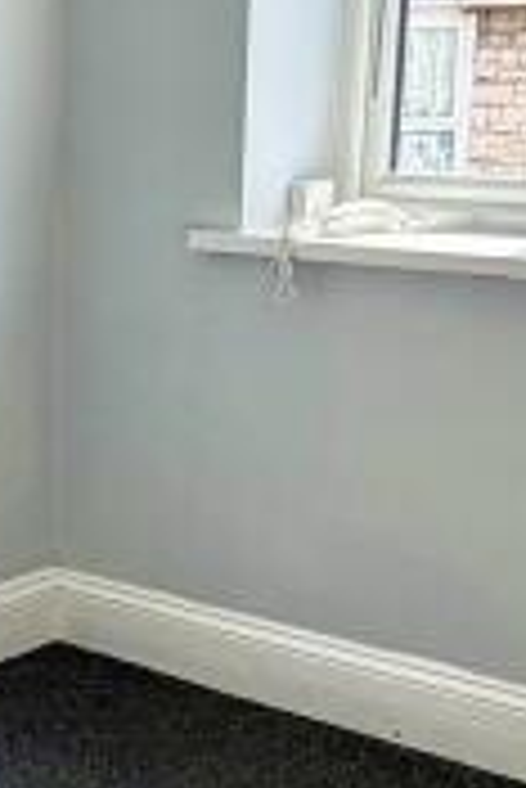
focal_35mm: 85
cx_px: -283
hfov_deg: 14.9
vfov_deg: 23.9
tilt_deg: -13.8
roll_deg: +1.4
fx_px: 1859
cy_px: 477
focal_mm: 2.22
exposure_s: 1/100
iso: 20
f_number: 2.2
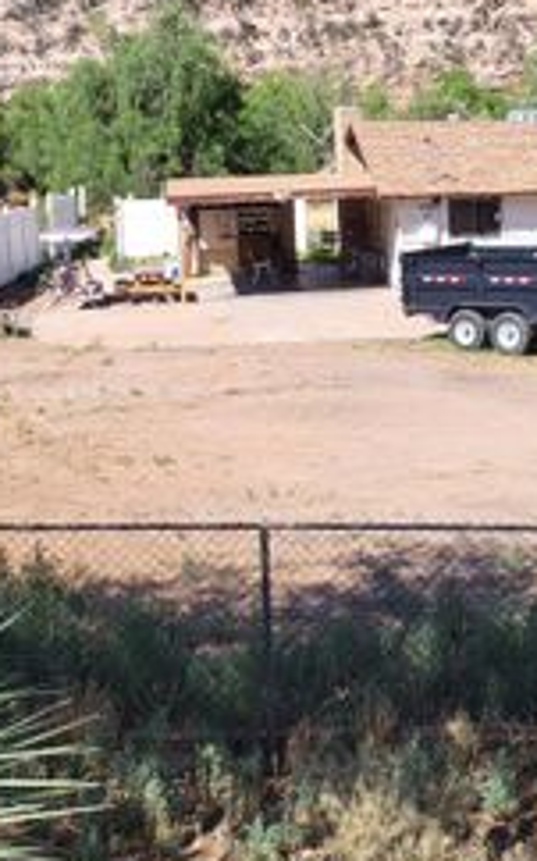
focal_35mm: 57
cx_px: 445
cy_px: 326
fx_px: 1336
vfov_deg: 35.5
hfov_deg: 22.4
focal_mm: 5.4
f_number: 1.8
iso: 40
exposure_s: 1/1728
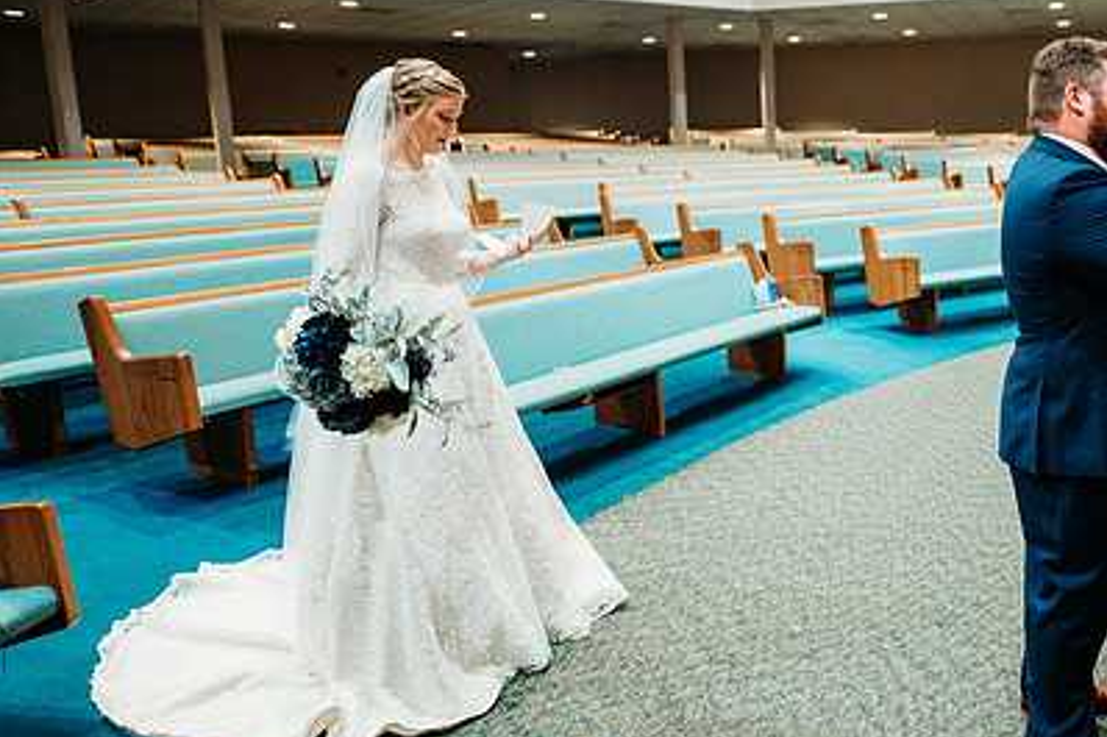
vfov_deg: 37.8
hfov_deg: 52.5
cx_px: 804
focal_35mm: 35
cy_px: 366
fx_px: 1076
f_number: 1.8
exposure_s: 1/100
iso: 2500
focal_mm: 24
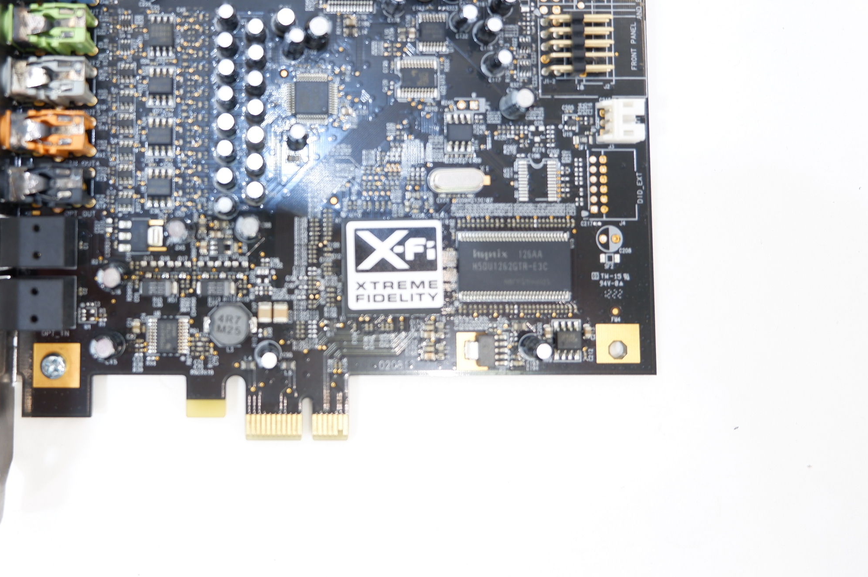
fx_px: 843
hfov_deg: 53.3
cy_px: 197
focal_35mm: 35
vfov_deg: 37.4
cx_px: 279
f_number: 3.5
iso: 200
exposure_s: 1/38
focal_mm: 15
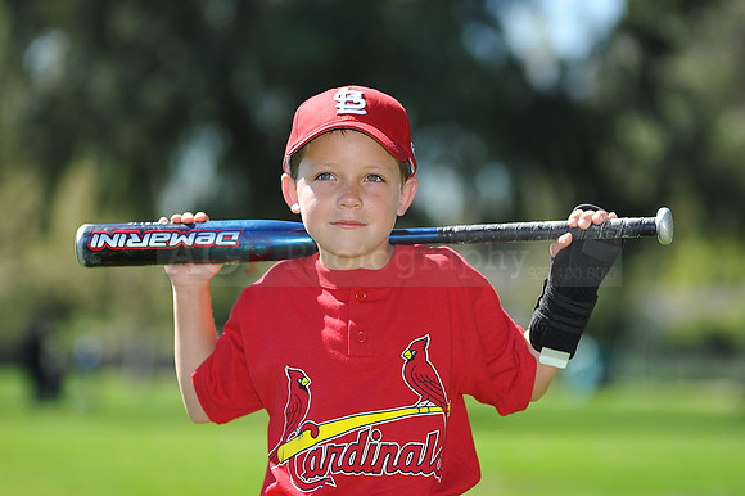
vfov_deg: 7.6
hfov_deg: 11.4
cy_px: 248
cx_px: 372
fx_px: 3723
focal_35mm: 180
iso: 200
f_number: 4.5
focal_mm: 180
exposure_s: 1/640
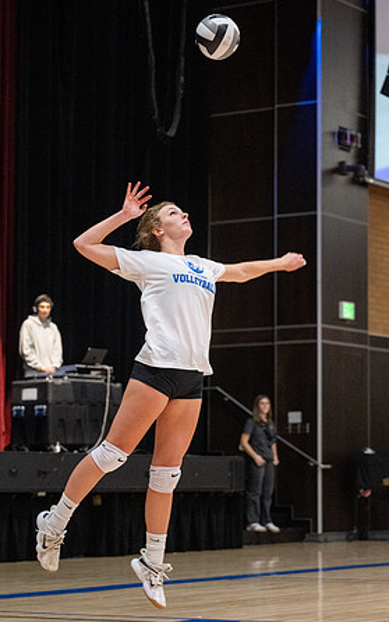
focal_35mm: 108
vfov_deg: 19.3
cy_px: 311
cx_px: 239
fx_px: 1831
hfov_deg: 12.1
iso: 5000
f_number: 2.8
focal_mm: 70
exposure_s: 1/500
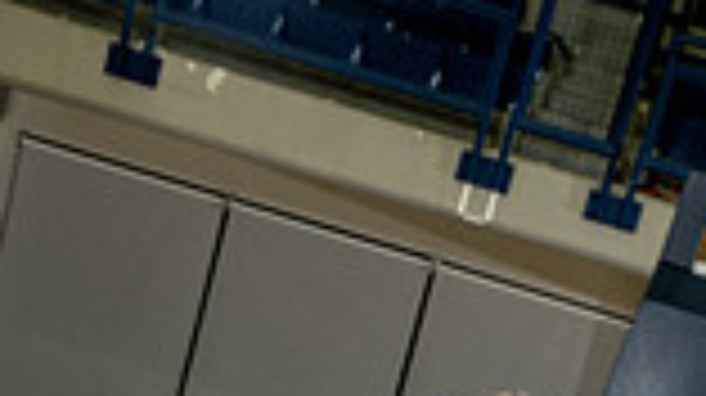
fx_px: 1796
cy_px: 963
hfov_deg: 22.2
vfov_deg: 10.7
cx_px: 463
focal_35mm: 96
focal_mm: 32
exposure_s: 1/250
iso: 640
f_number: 8
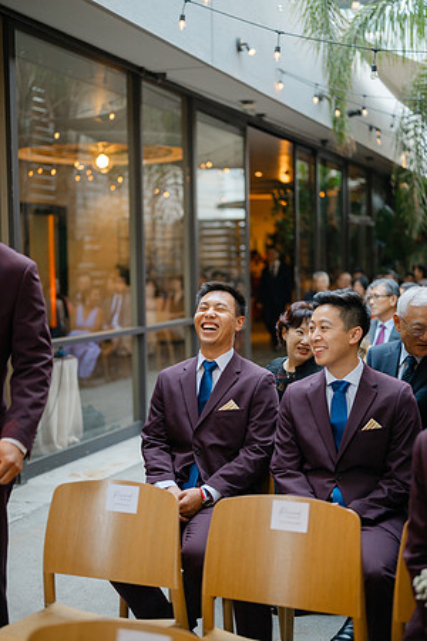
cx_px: 214
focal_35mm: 50
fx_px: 890
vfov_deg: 39.6
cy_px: 320
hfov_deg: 27.0
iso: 250
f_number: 1.8
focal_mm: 50
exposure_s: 1/160
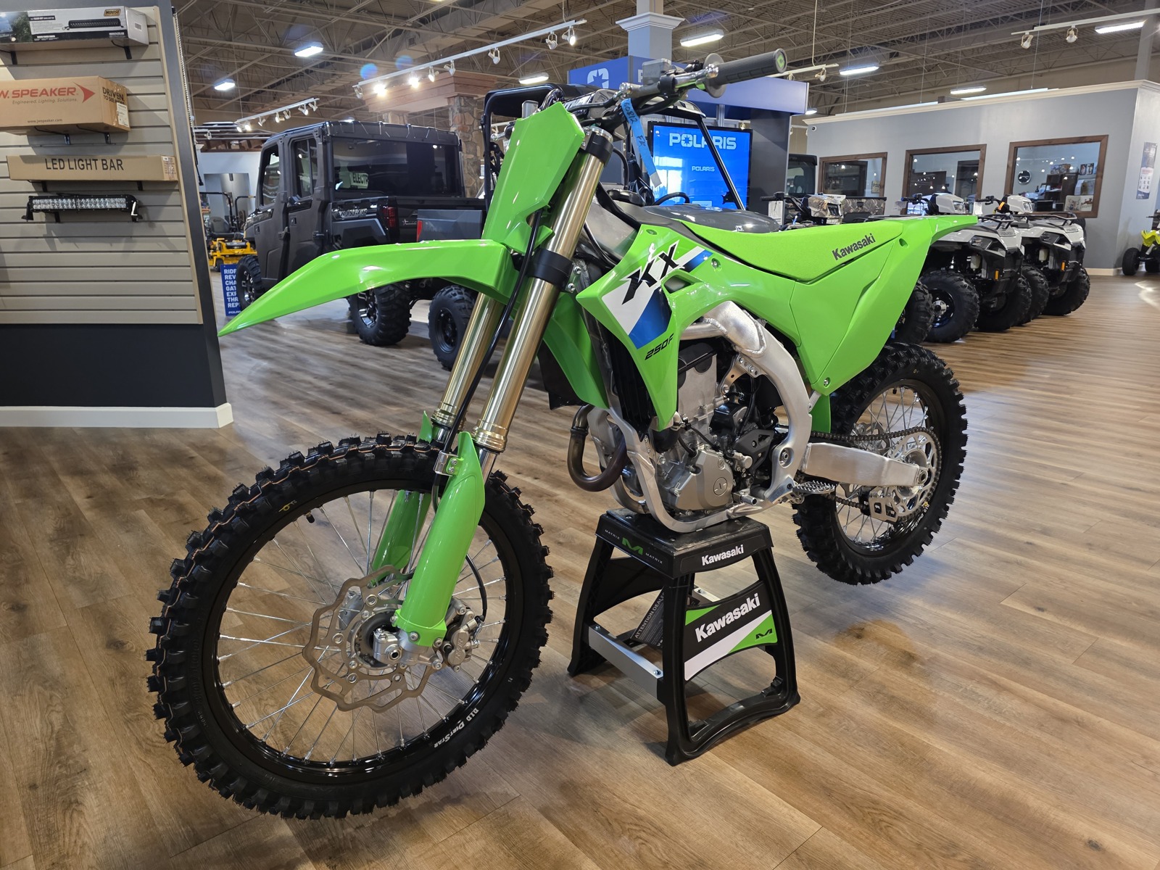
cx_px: 580
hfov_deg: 73.9
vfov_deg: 58.9
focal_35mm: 23
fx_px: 771
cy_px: 435
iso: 400
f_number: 1.7
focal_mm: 6.3
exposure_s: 1/60
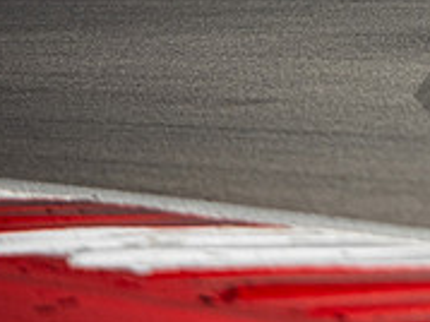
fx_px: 11594
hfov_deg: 2.1
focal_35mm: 934
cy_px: -85
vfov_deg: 1.6
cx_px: 646
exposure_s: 1/5000
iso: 400
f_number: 2
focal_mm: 200
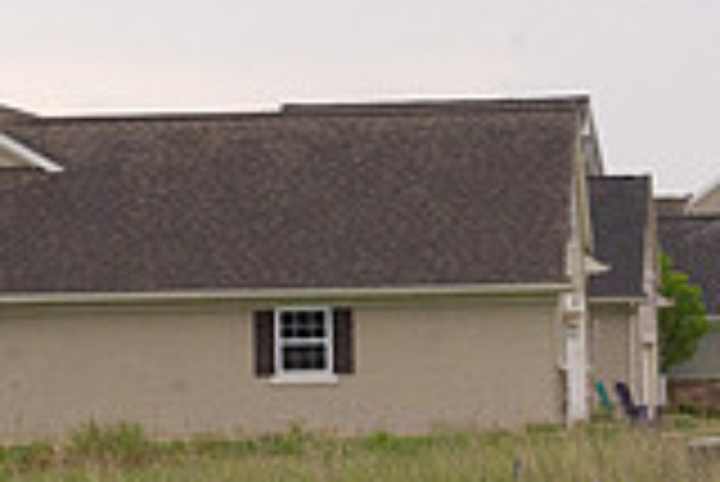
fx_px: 5064
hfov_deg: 7.9
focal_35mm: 253
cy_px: 340
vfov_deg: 5.4
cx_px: 1269
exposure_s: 1/1250
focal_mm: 70
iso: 4000
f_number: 13
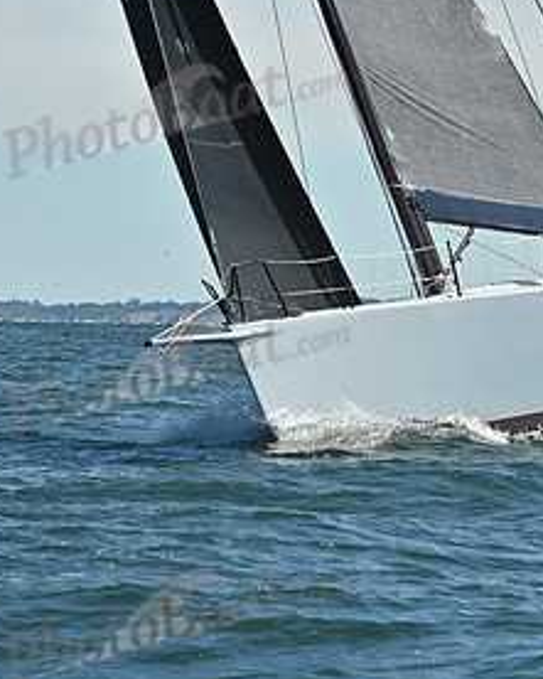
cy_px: 208
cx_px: 479
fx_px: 7931
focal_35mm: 395
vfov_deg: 4.9
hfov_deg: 3.9
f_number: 13
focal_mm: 200
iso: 320
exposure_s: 1/800
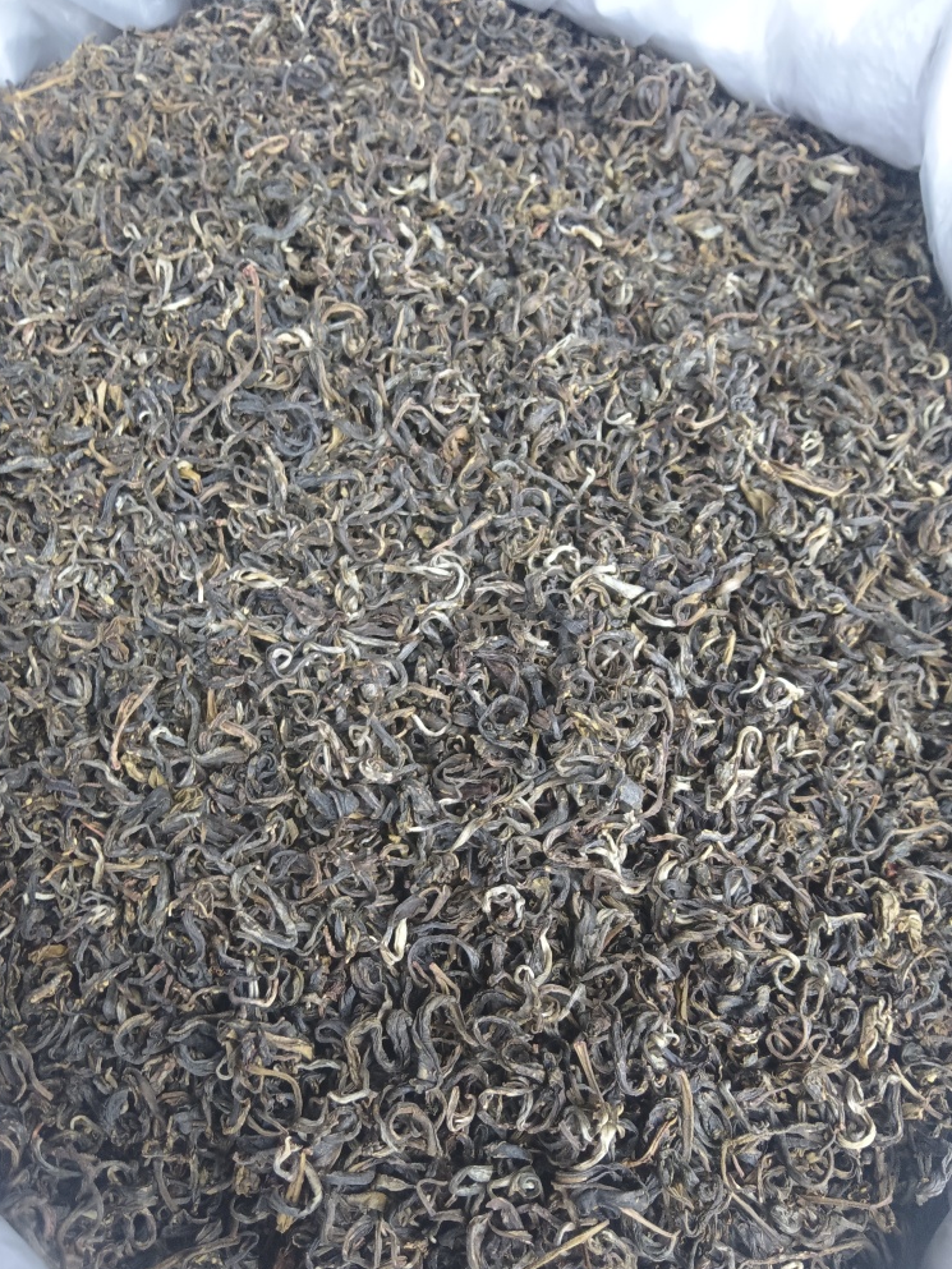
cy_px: 678
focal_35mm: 29
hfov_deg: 48.2
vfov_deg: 61.6
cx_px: 451
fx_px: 1063
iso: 436
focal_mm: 3.66
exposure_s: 1/33.3
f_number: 2.2
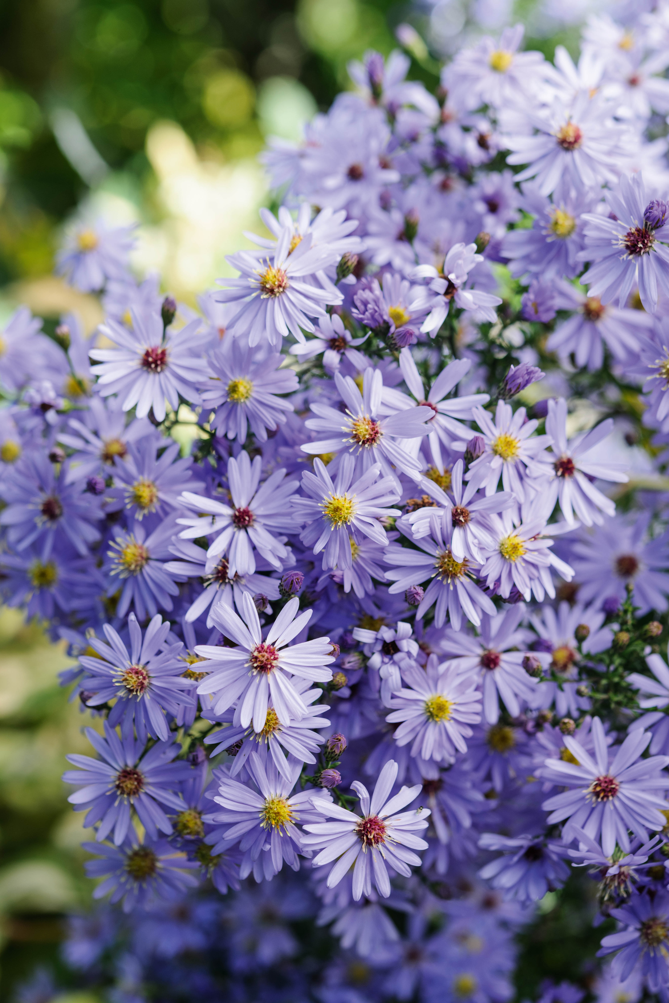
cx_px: 334
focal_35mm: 60
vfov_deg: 33.4
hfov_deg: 22.6
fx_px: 1672
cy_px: 502
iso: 100
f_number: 5.6
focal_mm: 60
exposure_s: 1/125
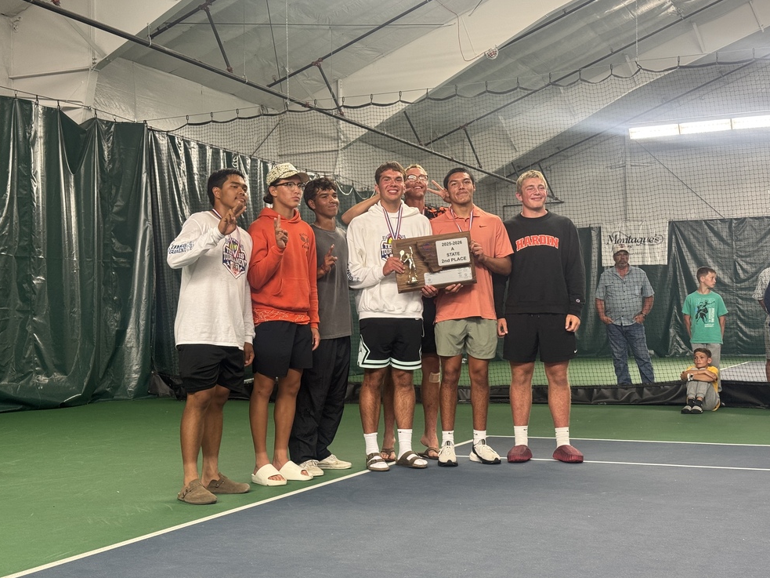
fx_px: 1112
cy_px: 288
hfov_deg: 38.2
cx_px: 373
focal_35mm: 50
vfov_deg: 29.1
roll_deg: +1.4
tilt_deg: +1.3
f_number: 1.78
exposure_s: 1/60
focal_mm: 6.76
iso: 160
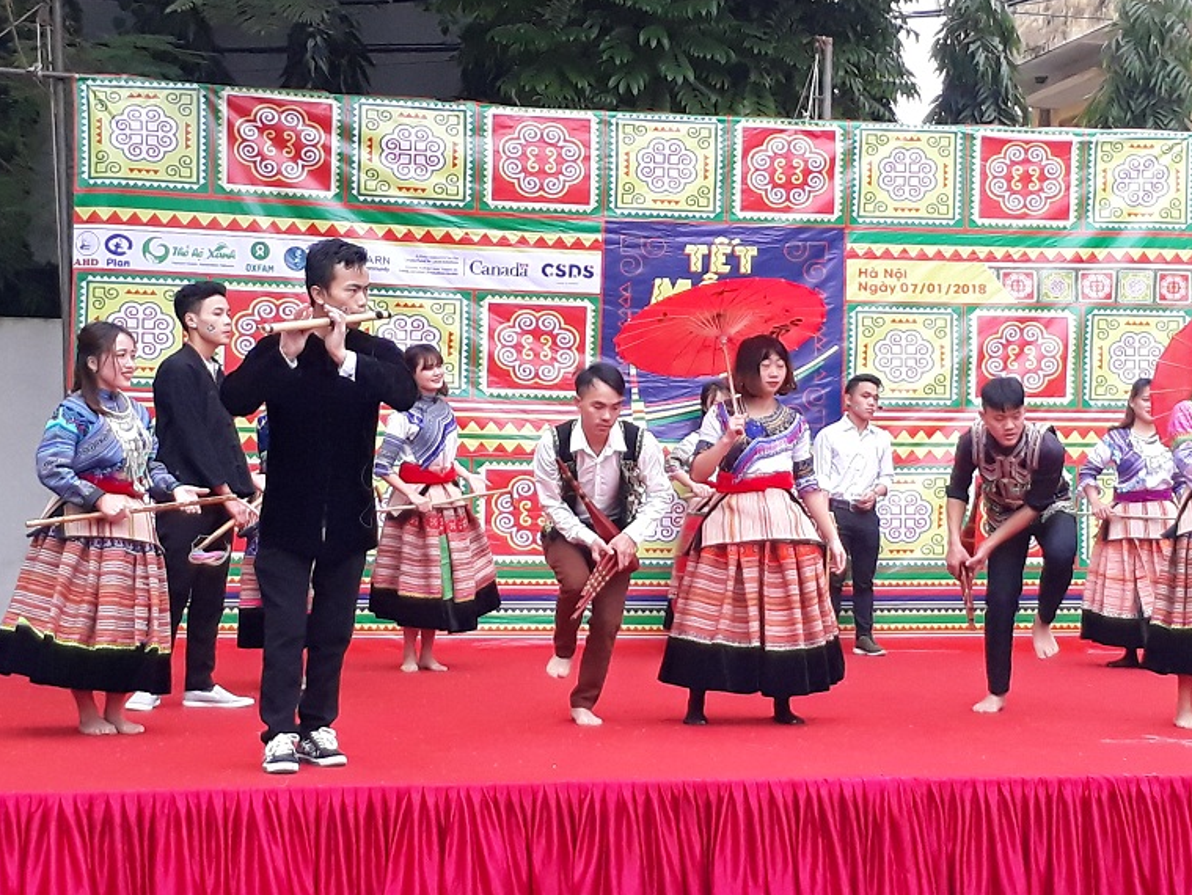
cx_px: 674
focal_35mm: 32
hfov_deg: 56.6
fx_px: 1102
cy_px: 453
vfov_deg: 44.2
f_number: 1.9
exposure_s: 1/649
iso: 200
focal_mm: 3.6
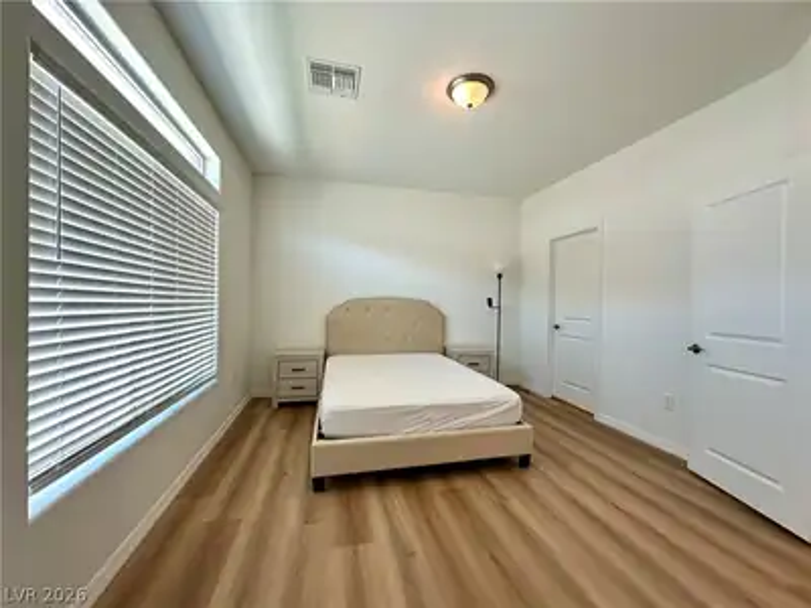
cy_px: 304
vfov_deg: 85.7
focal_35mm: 14
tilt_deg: -0.1
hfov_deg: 102.1
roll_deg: -1.1
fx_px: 328
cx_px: 406
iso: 200
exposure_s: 1/120
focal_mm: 2.22
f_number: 2.2
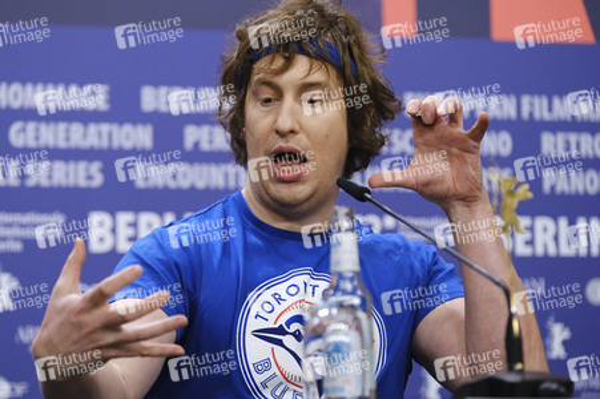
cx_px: 300
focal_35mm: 159
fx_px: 2648
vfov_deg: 8.6
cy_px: 200
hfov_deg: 12.9
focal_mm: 106
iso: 1250
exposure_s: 1/340
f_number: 2.8
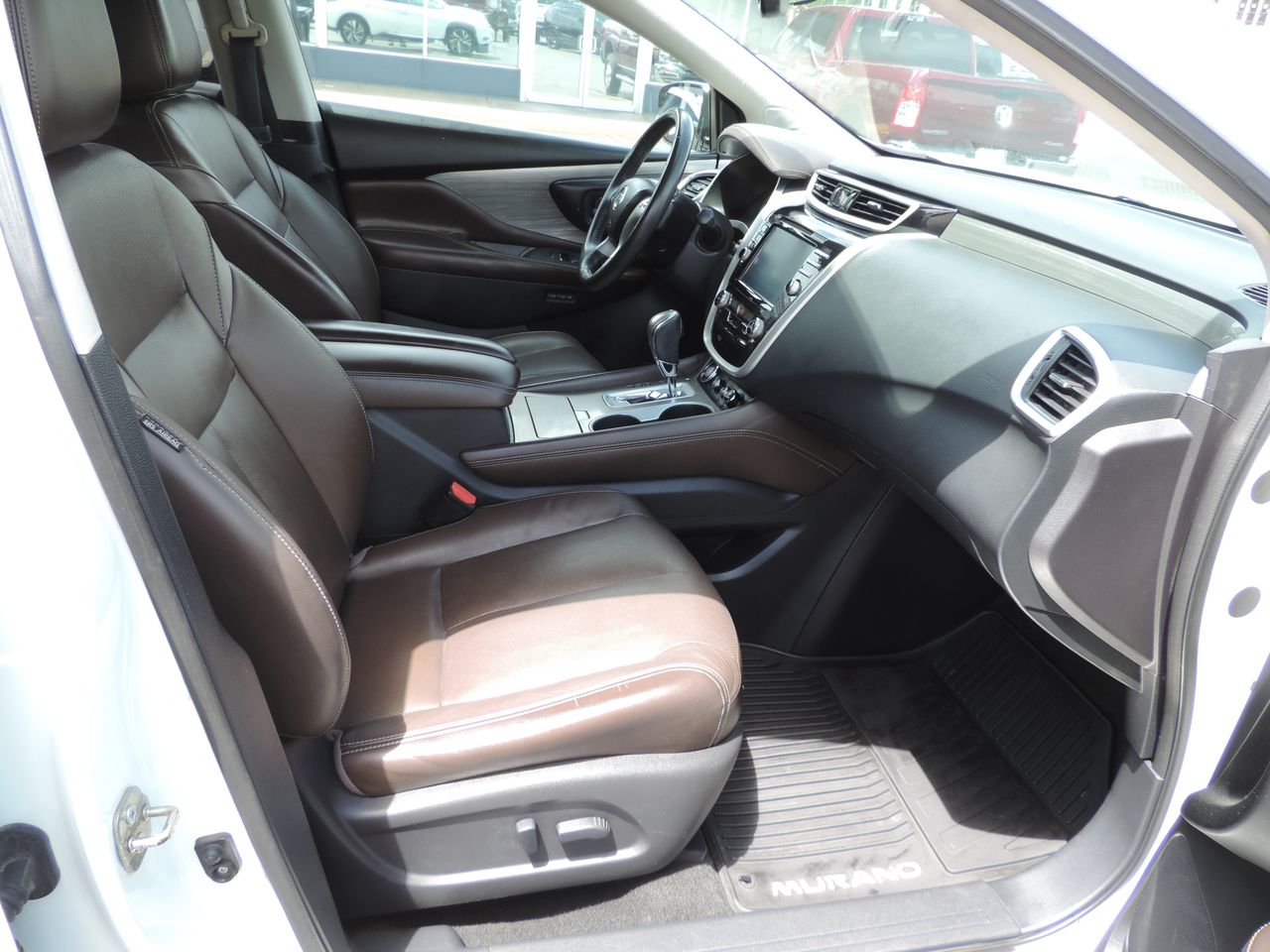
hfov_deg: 71.6
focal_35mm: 24
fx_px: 881
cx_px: 635
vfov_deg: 56.8
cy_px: 476
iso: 80
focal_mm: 4.3
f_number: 3
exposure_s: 1/100
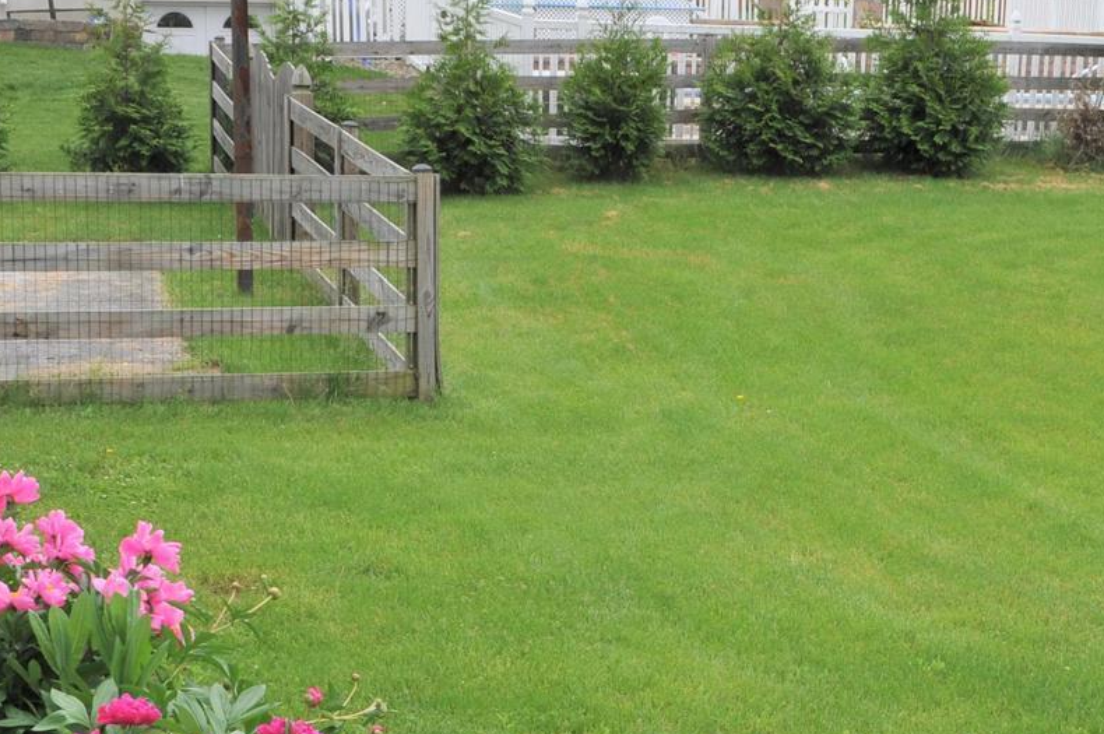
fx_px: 2144
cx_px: 688
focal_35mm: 70
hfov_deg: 28.8
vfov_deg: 19.2
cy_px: 608
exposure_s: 1/250
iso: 200
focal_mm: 18
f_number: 8
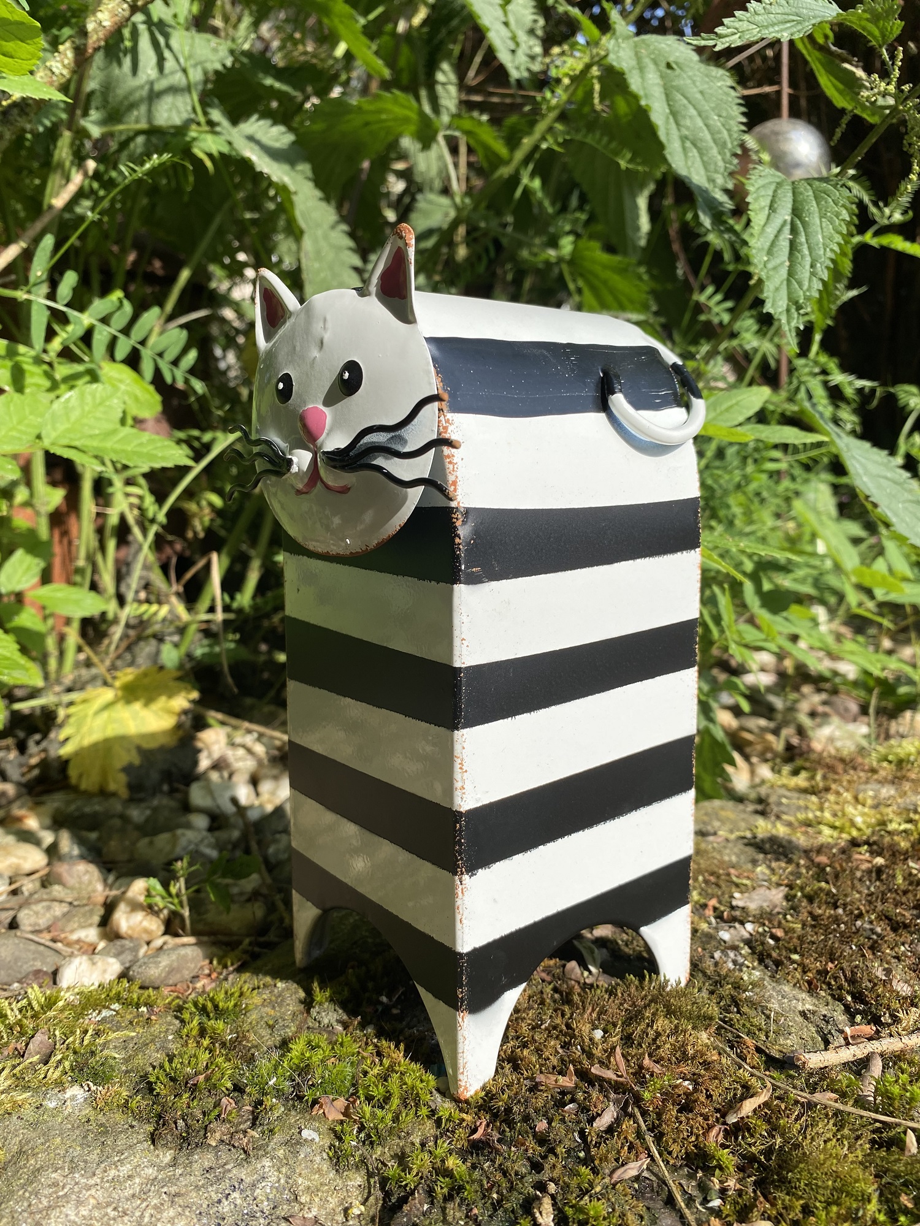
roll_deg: +2.2
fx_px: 921
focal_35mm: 26
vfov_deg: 67.3
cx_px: 460
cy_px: 613
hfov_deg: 53.1
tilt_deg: -5.2
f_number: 1.8
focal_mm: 4.25
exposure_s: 1/1678
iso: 32
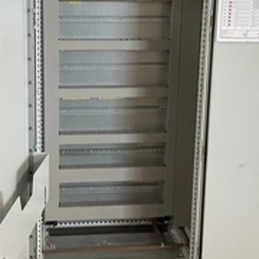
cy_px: 78
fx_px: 483
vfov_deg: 29.7
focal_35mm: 57
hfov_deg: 30.0
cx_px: 111
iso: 80
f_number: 1.8
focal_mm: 3
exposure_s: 1/60
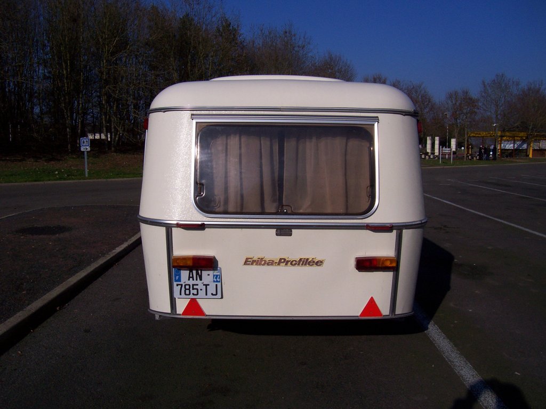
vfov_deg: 41.8
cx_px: 273
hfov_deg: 54.0
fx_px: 536
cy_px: 204
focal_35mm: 34
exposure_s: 1/1401
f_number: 5.1
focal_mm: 5.6
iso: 80
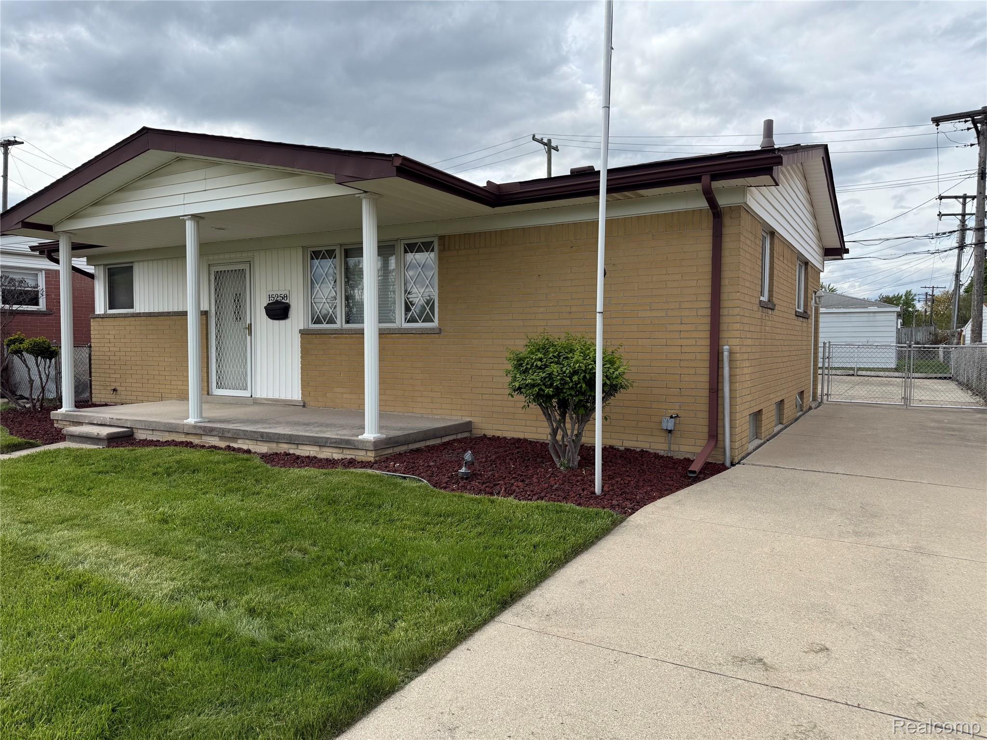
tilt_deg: -1.5
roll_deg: +0.5
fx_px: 684
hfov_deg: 71.6
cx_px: 494
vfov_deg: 56.8
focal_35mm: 24
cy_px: 370
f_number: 1.78
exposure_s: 1/3279
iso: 80
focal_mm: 6.76
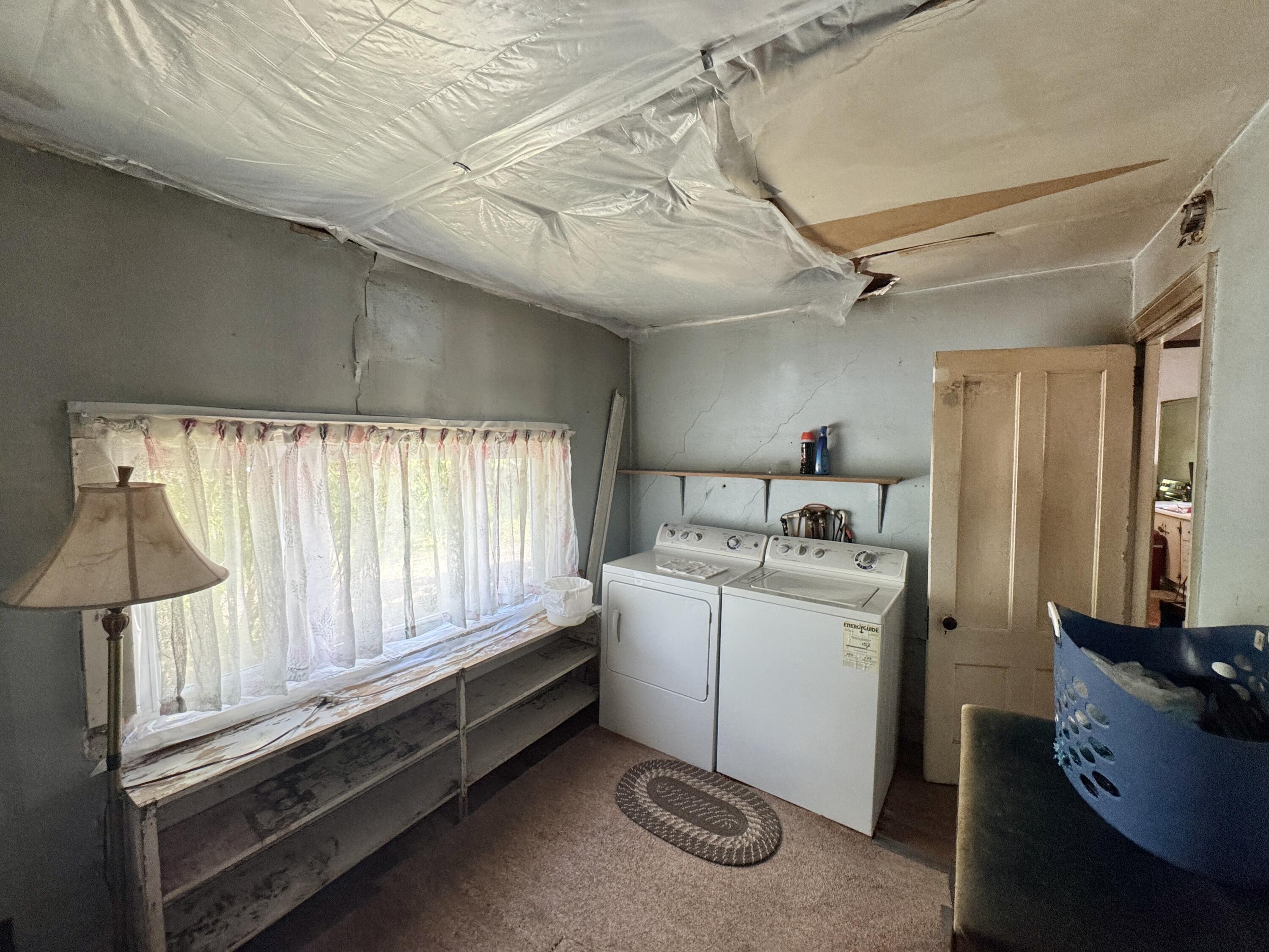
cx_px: 634
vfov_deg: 85.7
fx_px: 513
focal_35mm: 14
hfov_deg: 102.1
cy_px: 476
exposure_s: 1/120
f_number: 2.2
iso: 250
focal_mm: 2.22
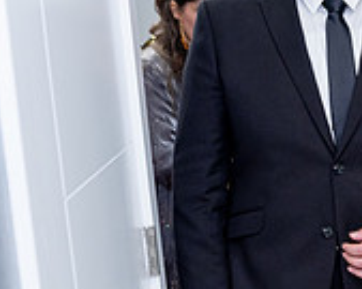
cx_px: 502
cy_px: 140
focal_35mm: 99
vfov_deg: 15.5
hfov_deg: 17.8
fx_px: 1060
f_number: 2.8
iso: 1000
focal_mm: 28
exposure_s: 1/160
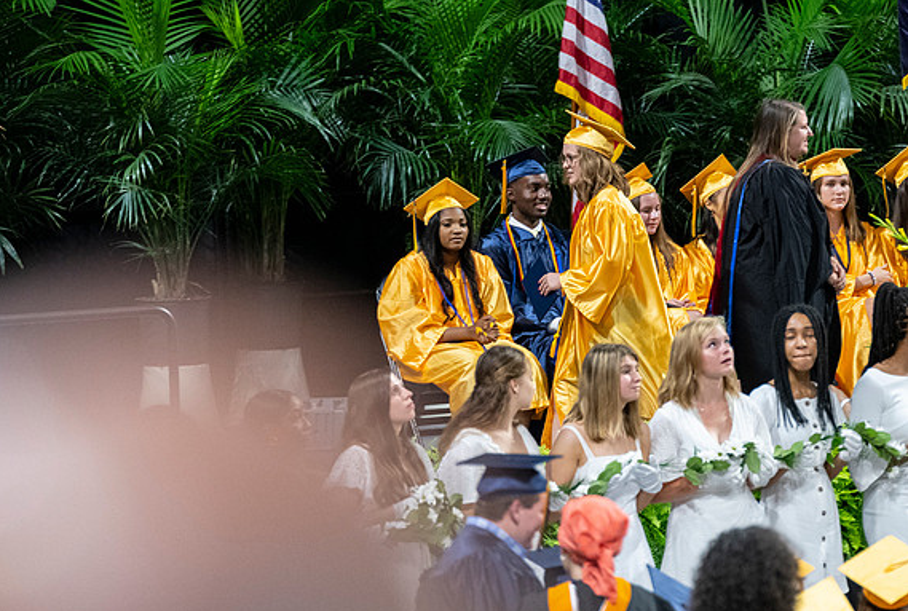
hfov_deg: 6.0
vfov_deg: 4.0
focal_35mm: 344
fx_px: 8702
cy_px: 311
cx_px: 563
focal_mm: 190
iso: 2000
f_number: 4
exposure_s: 1/200
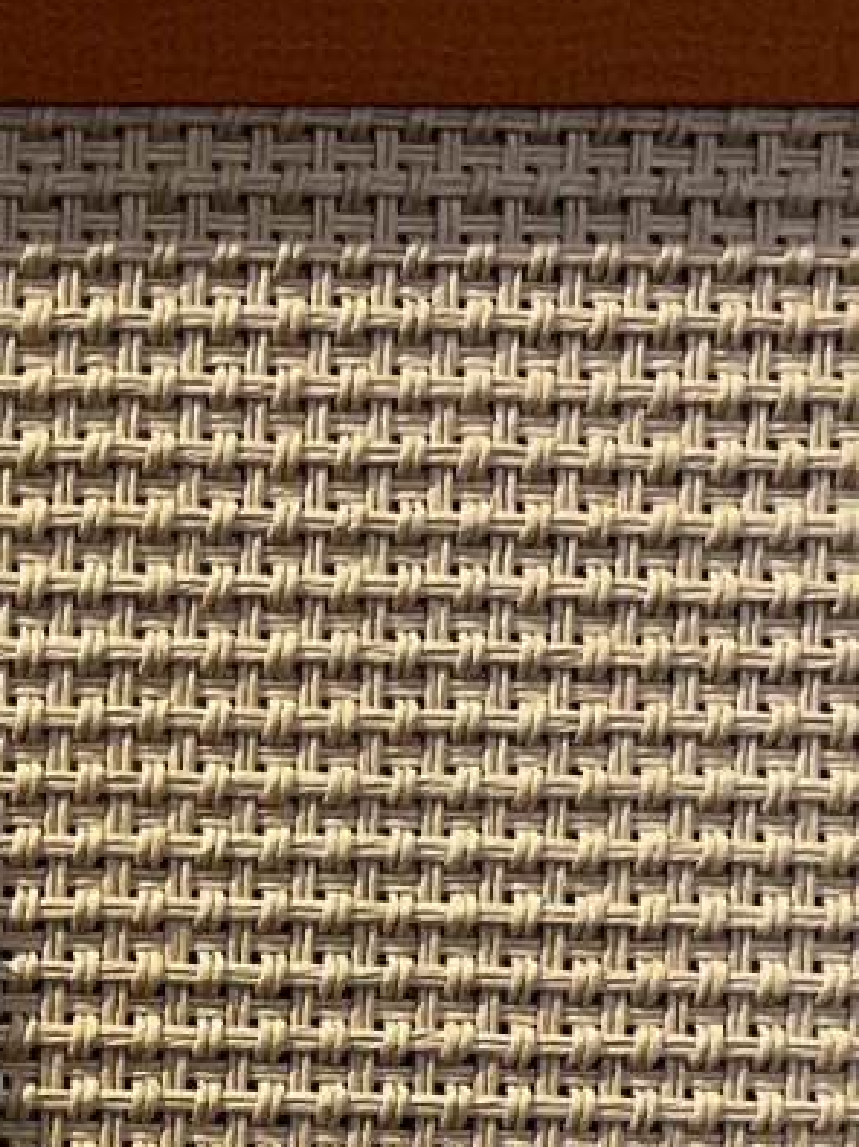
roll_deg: +0.0
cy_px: 955
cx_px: -293
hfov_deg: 17.4
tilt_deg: -4.7
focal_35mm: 79
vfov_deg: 24.2
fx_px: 2615
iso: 200
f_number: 1.6
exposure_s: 1/60
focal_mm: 5.1
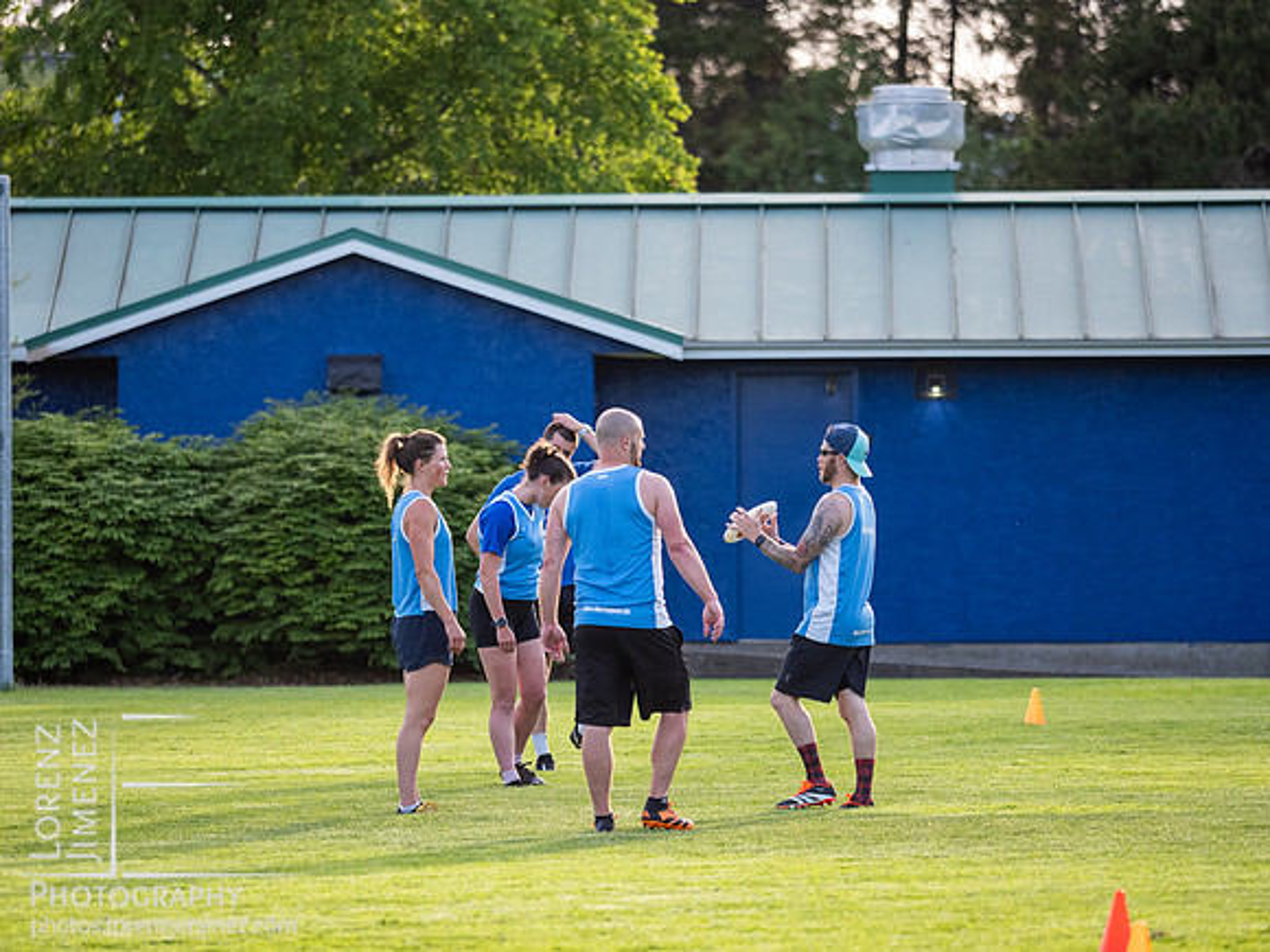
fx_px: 11274
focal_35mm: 307
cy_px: 476
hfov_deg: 6.4
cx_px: 635
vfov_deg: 4.8
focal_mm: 150
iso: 500
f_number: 2.8
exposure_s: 1/1000
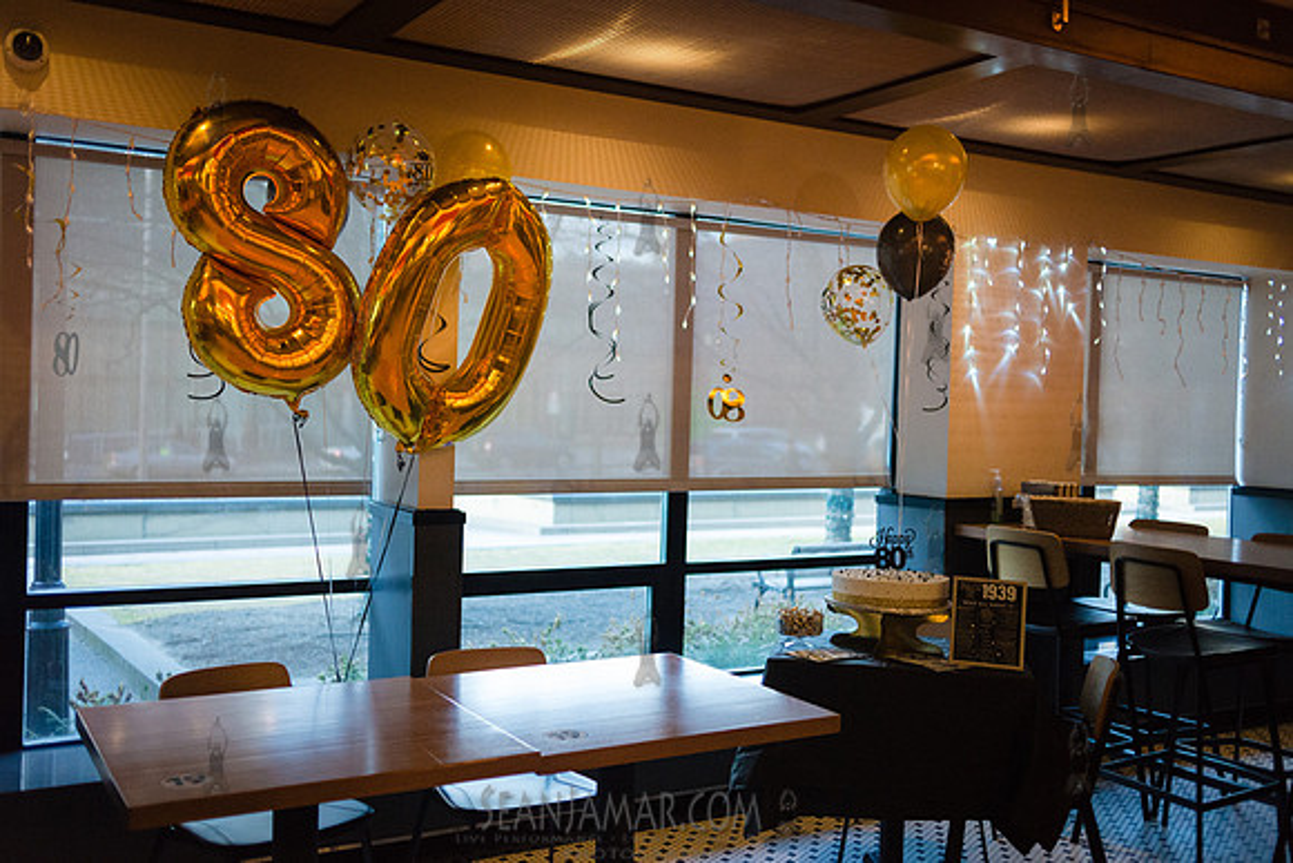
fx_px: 1257
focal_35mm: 35
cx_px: 646
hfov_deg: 54.4
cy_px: 432
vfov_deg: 37.9
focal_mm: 35
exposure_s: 1/1250
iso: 4000
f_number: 2.8
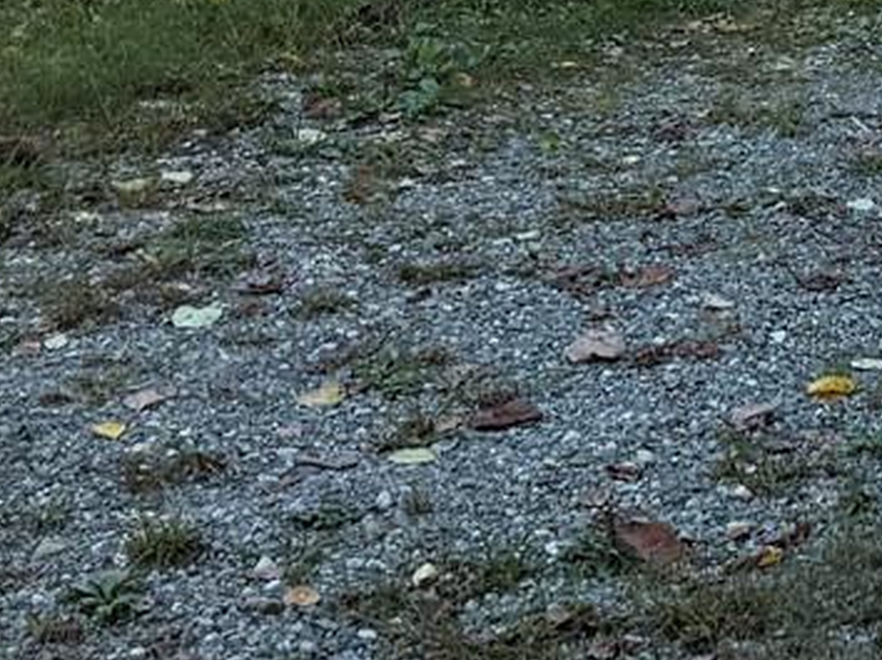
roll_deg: +3.1
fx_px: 3539
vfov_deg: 10.1
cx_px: 997
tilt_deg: +2.5
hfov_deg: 13.9
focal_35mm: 139
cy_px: -513
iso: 100
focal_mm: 6.76
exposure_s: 1/1314
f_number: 1.78
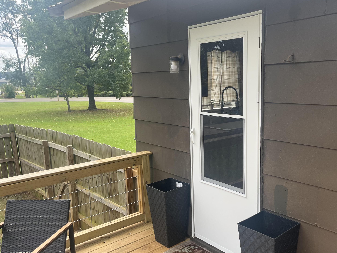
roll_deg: +1.0
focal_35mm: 32
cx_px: 204
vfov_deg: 44.2
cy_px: 128
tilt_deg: -9.2
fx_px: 312
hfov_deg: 56.3
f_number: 1.6
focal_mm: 5.1
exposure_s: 1/701
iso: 50
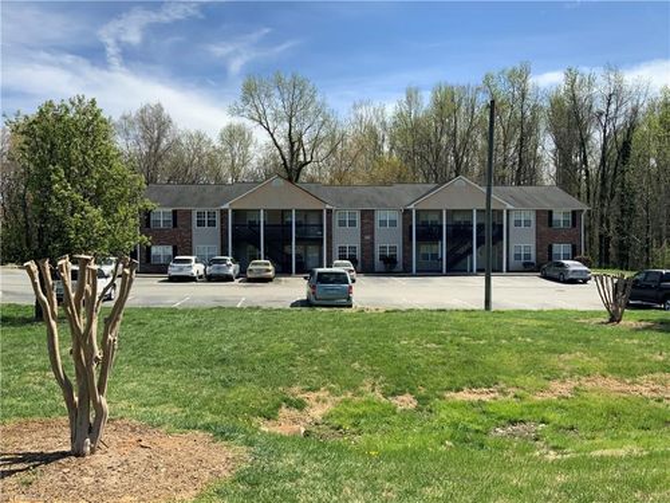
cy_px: 252
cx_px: 335
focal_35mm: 29
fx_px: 561
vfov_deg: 48.2
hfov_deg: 61.7
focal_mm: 3
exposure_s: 1/1730
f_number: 1.8
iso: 16
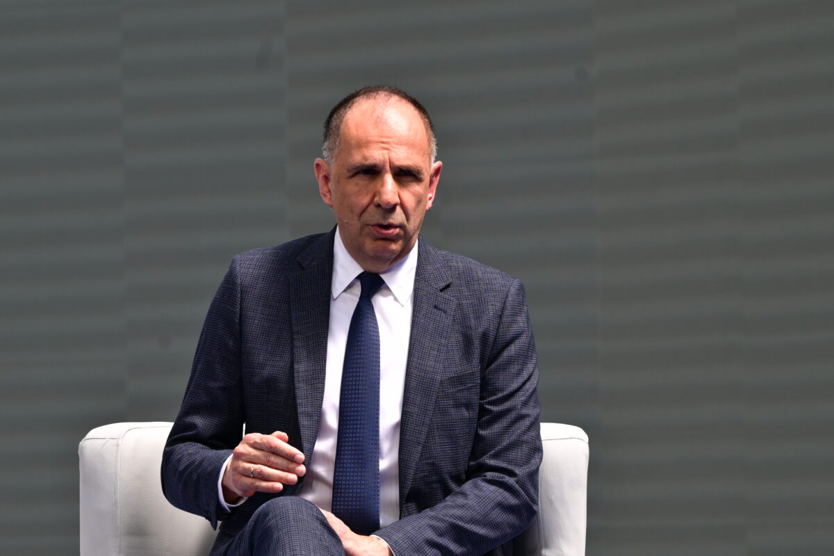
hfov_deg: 6.9
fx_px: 6949
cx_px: 417
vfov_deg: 4.6
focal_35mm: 300
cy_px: 278
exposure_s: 1/500
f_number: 7.1
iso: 400
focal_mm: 200
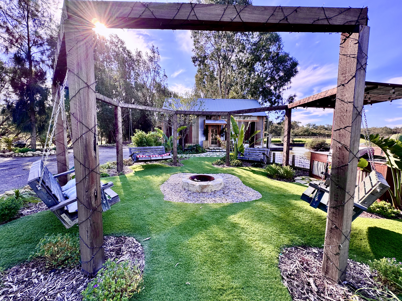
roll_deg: -0.5
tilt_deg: -5.5
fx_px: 163
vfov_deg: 85.7
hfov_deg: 102.1
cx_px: 201
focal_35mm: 14
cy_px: 150
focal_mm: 2.22
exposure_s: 1/308
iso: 40
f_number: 2.2
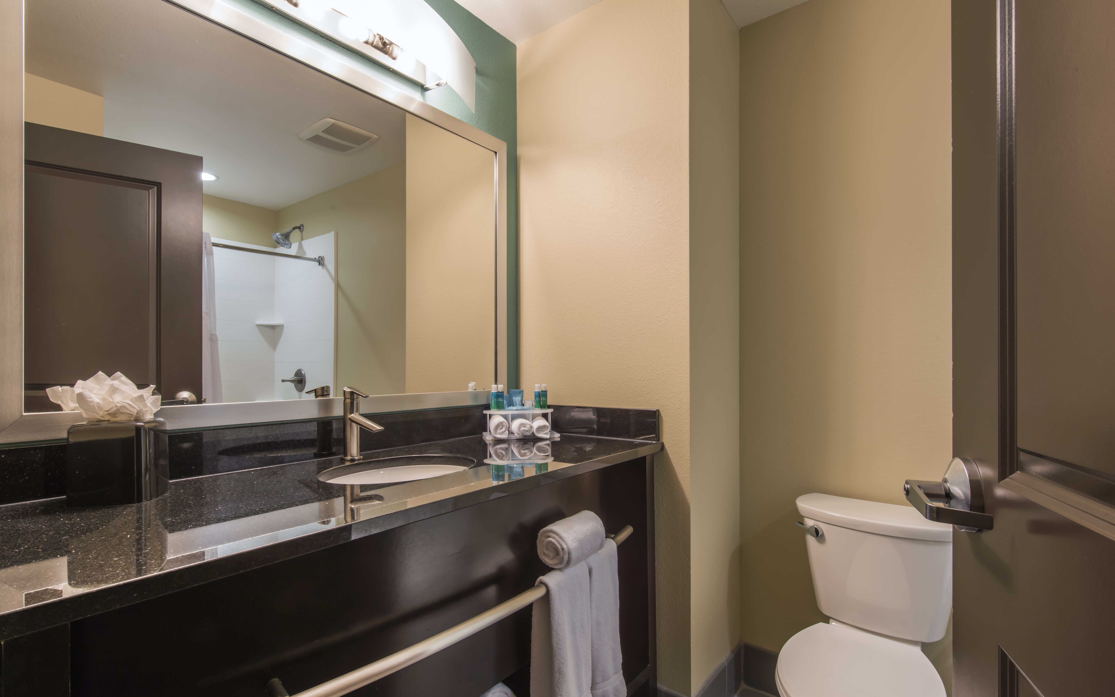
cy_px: 365
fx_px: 547
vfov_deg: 65.0
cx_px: 537
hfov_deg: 91.1
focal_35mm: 18
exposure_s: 2
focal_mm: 17
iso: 100
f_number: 18
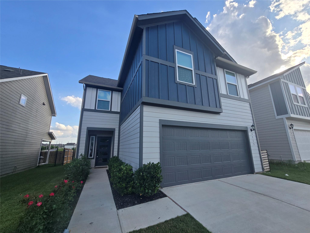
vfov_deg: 89.9
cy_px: 116
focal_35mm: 13
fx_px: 116
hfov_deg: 106.2
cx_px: 155
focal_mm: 2.2
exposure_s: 1/1437
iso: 50
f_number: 2.2
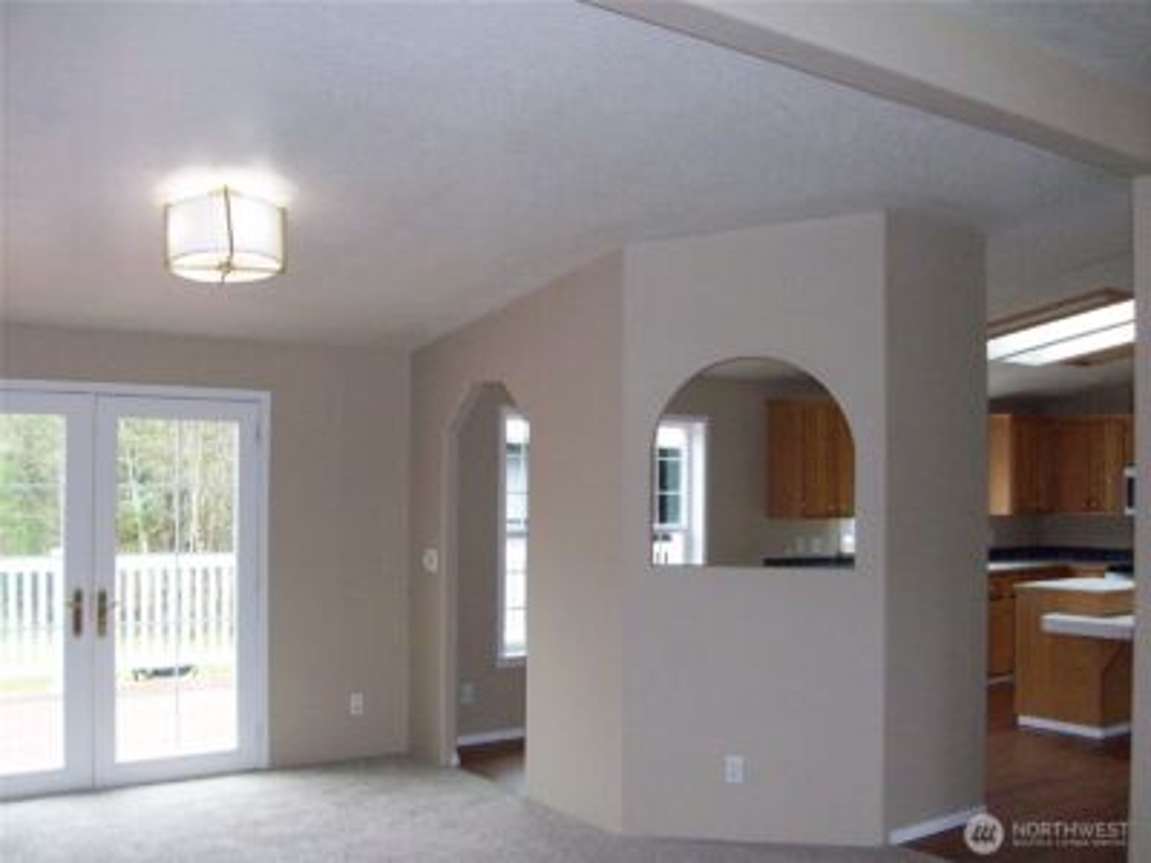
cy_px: 432
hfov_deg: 54.0
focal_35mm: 34
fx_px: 1131
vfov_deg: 41.8
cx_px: 576
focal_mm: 5.7
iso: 200
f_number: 2.8
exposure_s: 1/60
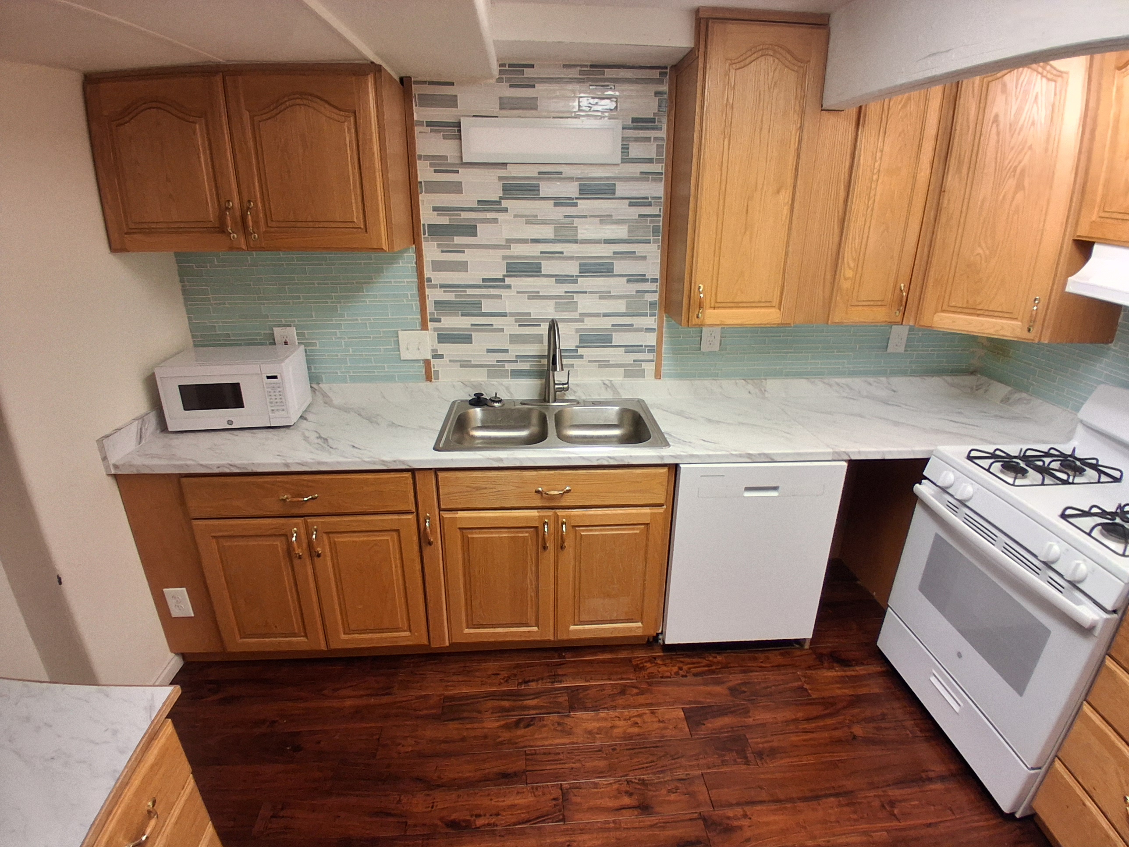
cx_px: 564
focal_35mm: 17
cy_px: 424
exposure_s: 1/40
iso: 160
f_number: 2.2
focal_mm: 1.4
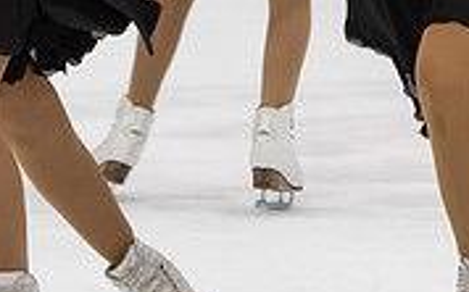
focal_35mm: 442
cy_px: -239
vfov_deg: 3.0
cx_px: 317
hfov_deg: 4.8
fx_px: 5646
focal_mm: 70
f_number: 3.5
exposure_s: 1/250
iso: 800
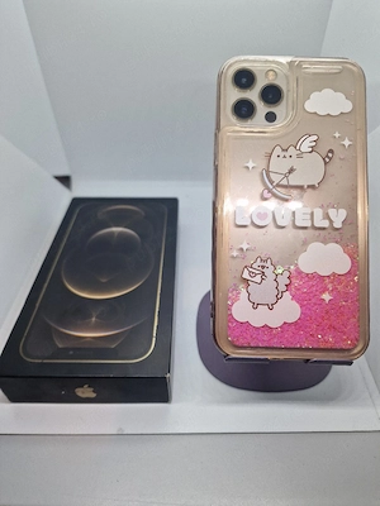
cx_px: 190
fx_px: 337
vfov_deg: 73.9
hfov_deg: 58.9
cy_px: 253
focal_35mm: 23
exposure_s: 1/385
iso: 50
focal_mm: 6.4
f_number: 1.8
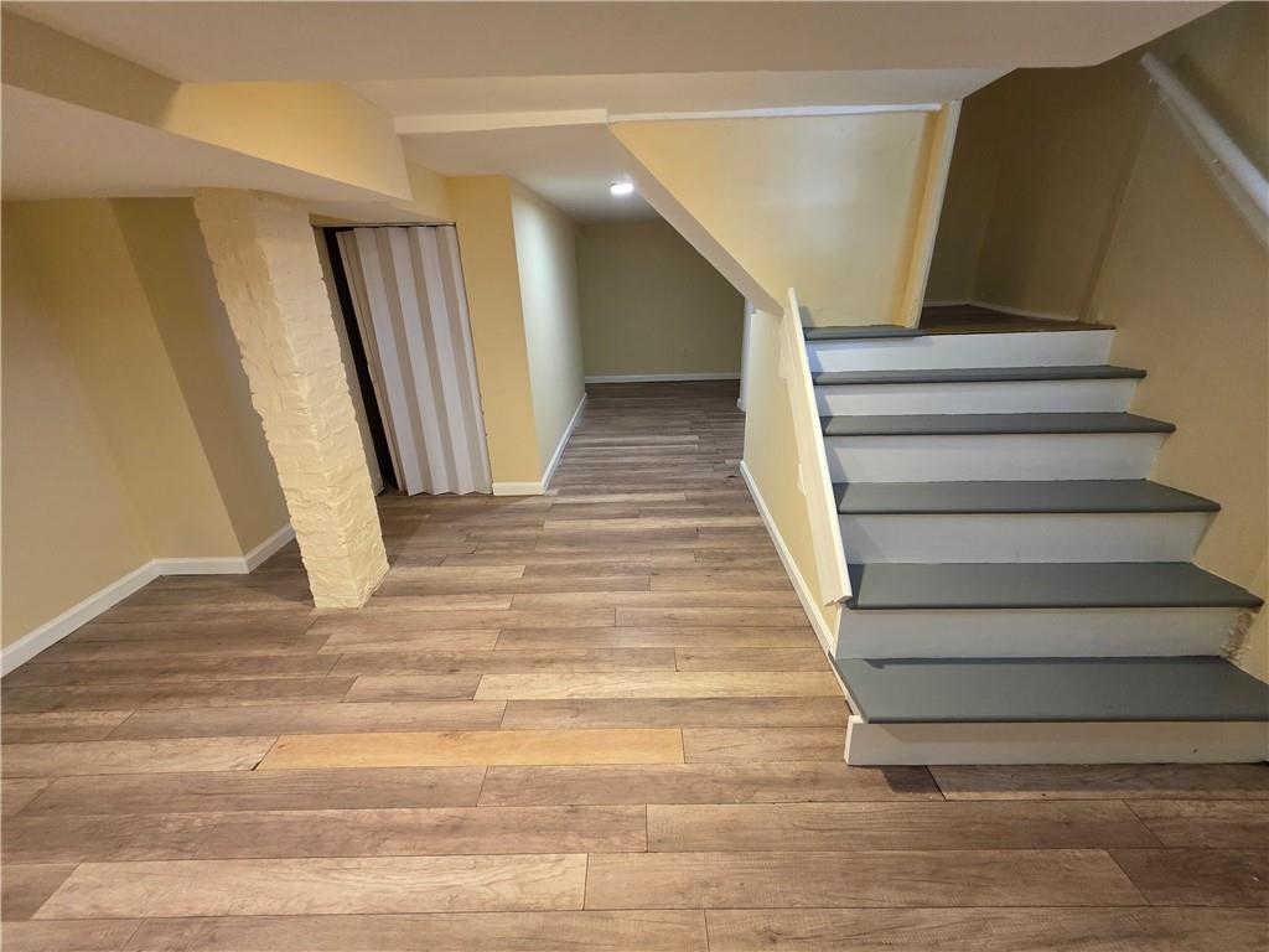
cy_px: 476
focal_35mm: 13
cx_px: 634
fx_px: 477
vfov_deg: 89.9
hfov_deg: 106.2
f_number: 1.9
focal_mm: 2.2
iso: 400
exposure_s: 1/60
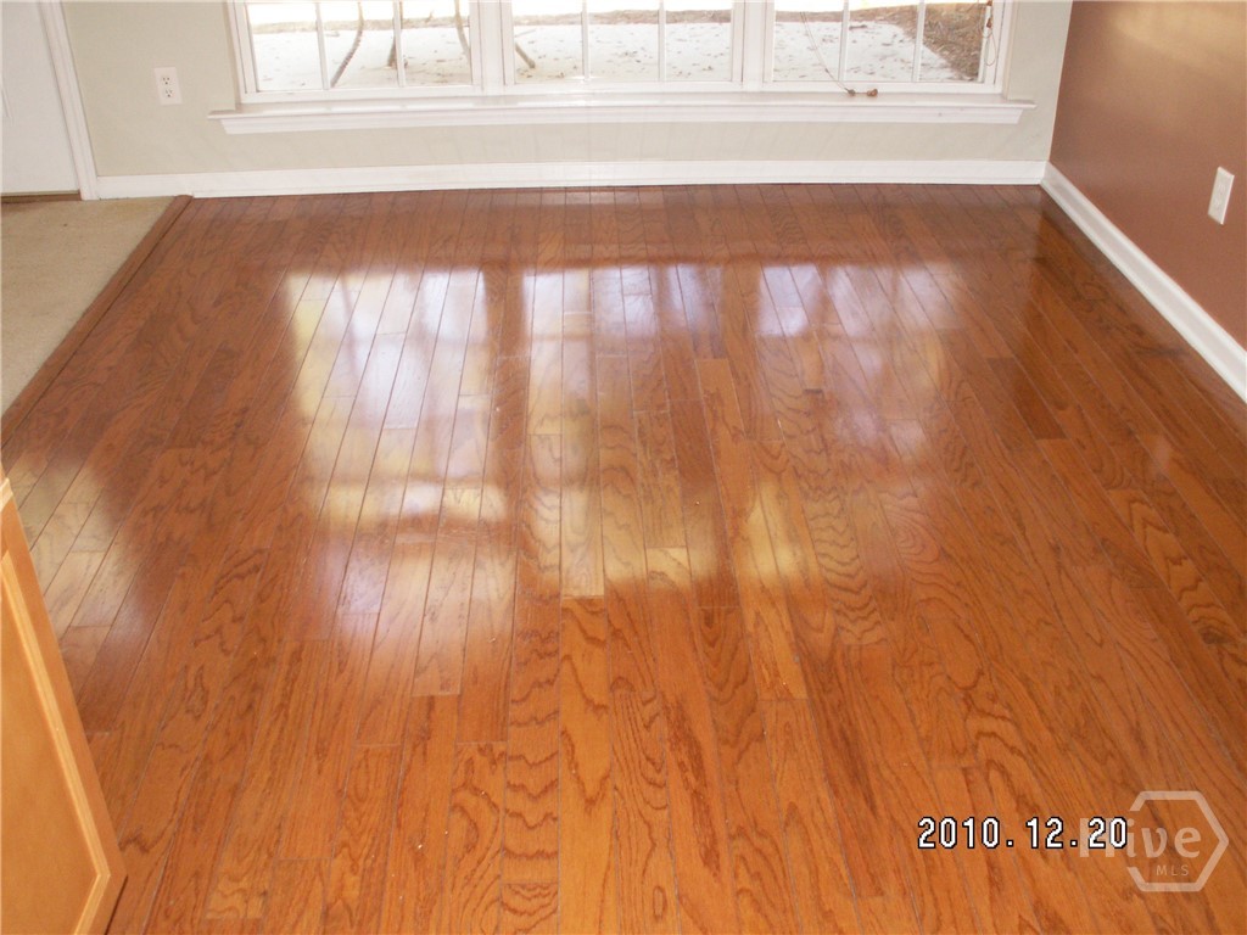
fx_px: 1261
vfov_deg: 40.7
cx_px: 624
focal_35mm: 35
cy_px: 468
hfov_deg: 52.6
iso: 160
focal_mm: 5.86
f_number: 2.8
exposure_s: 1/60
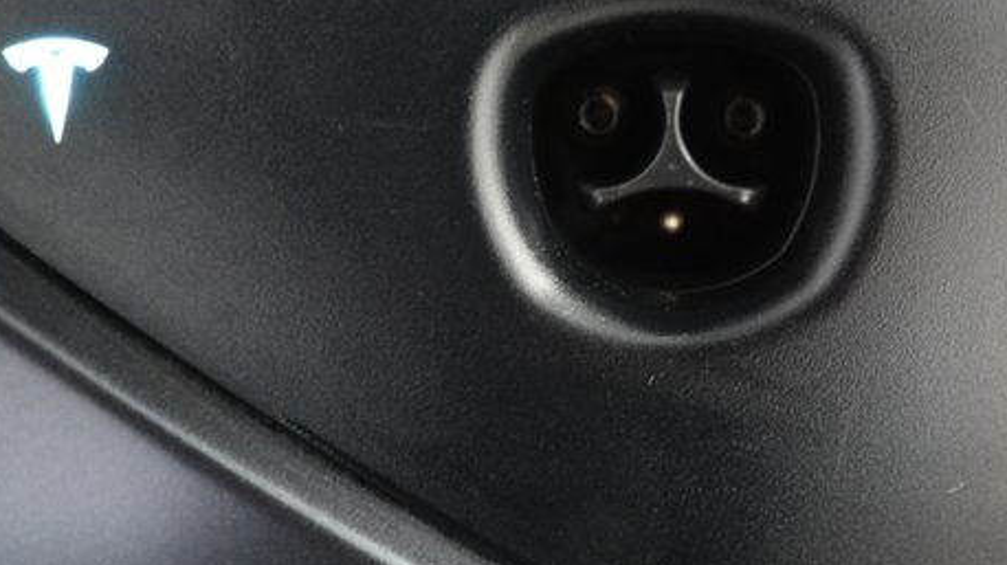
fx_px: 1094
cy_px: 165
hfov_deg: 48.4
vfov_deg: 28.7
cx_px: 693
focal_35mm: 41
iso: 4000
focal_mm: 28
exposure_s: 1/60
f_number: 2.8
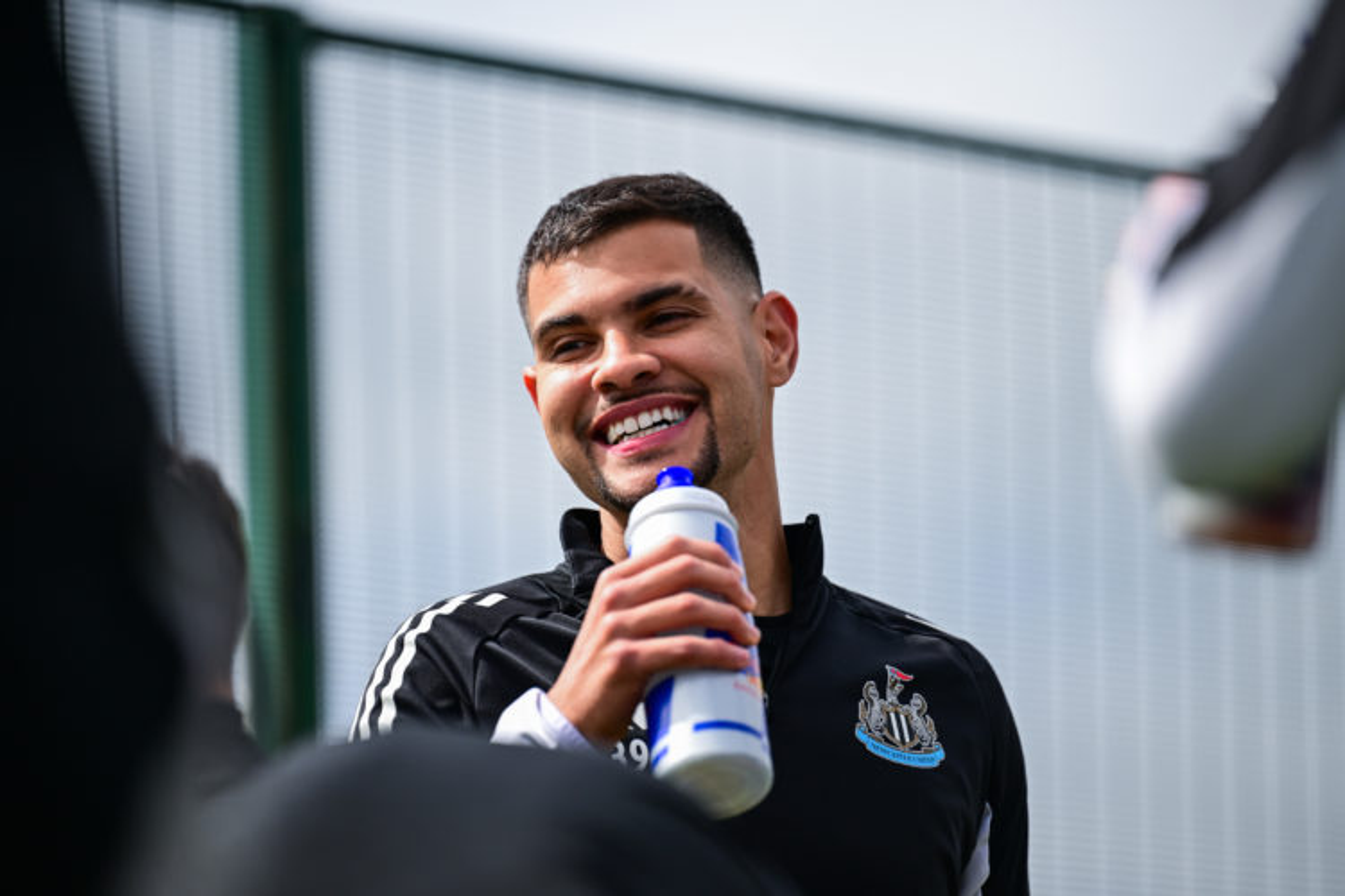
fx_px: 7472
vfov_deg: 6.9
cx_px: 672
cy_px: 448
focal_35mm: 200
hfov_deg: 10.3
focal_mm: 200
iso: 200
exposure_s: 1/3200
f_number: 2.8
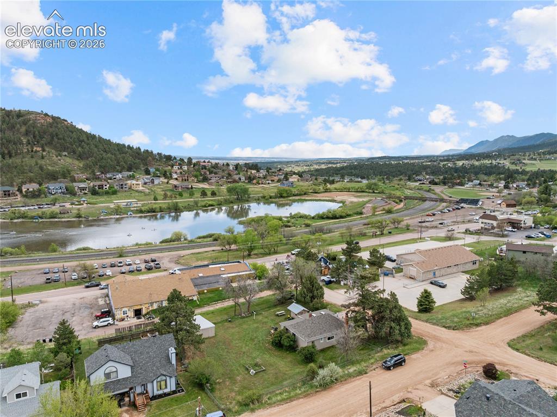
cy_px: 208
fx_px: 386
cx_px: 278
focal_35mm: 24
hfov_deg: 71.6
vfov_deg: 56.7
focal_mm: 12.29
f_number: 2.8
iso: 400
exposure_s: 1/5000
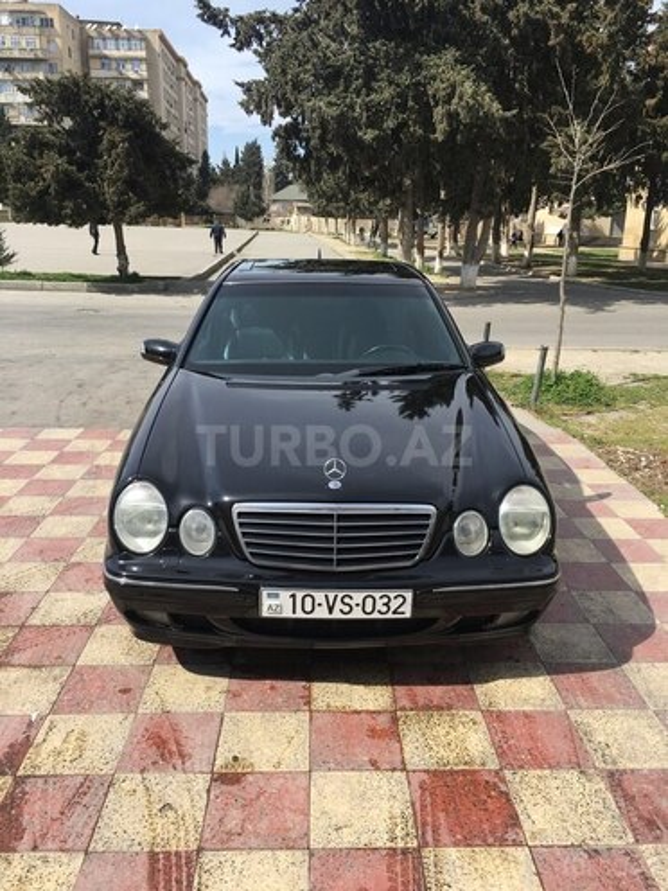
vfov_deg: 61.7
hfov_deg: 48.2
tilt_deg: -16.9
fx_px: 746
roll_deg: -2.0
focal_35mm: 29
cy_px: 446
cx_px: 334
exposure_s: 1/1148
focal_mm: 4.15
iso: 25
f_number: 2.2
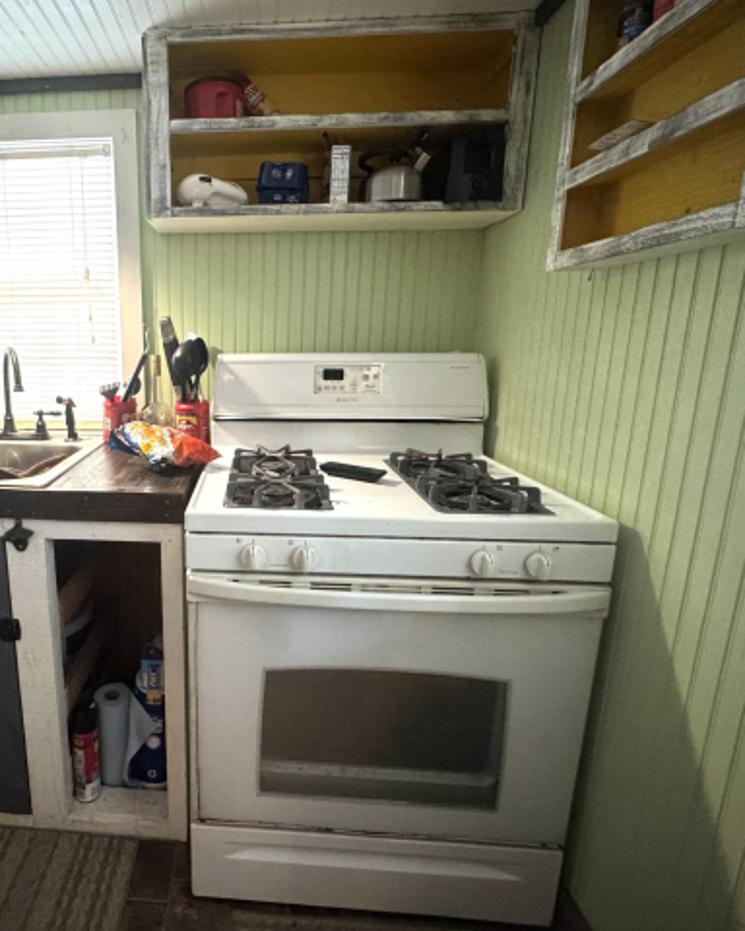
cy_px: 450
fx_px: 524
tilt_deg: -12.3
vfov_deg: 83.3
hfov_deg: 67.5
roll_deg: +1.2
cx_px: 211
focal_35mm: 19
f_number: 2.2
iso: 500
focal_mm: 2.22
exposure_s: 1/60
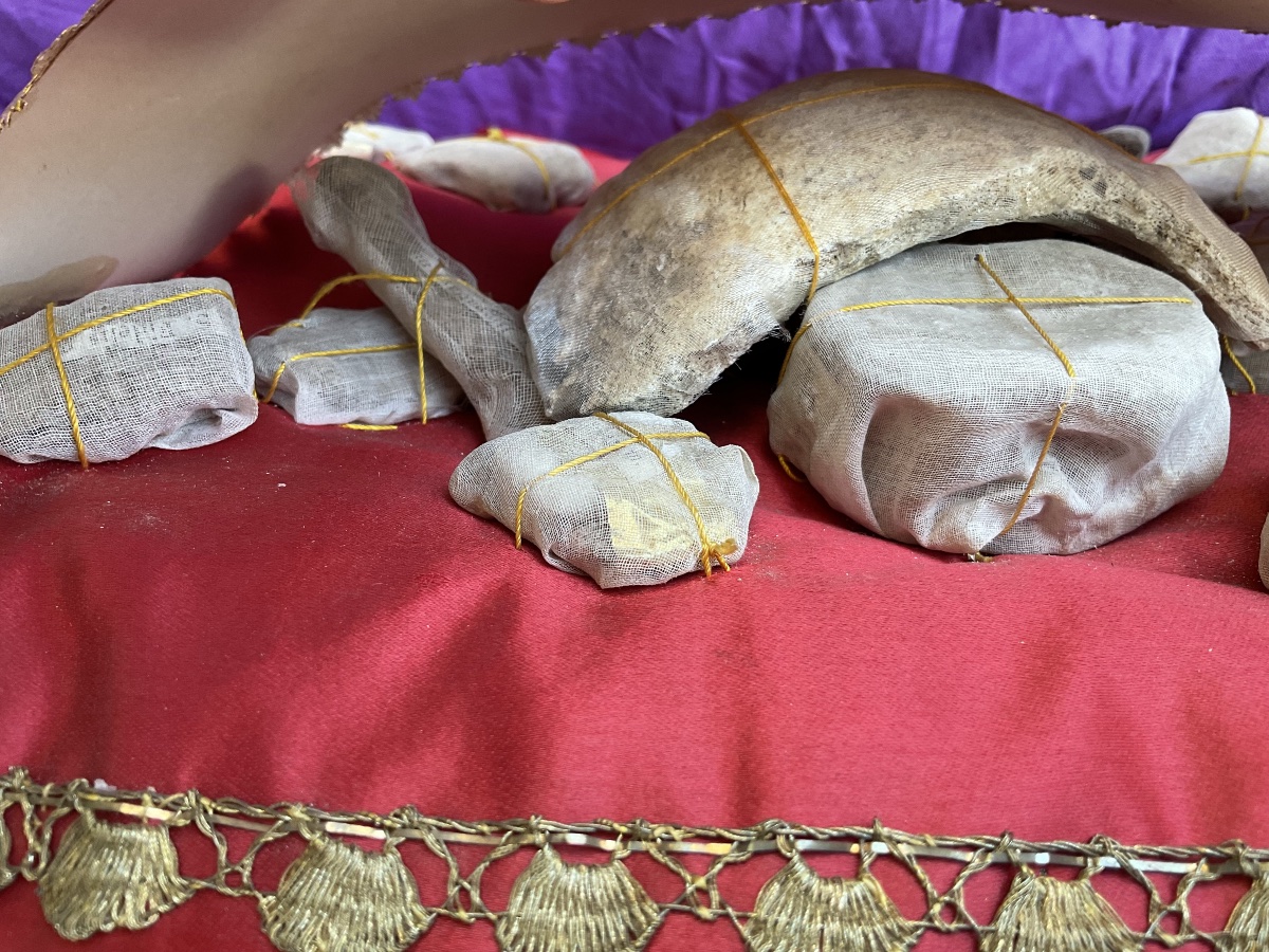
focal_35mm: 29
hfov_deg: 61.7
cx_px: 634
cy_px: 476
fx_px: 1063
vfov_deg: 48.2
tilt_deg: -28.2
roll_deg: +0.5
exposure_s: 1/120
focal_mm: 3
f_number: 1.8
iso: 50
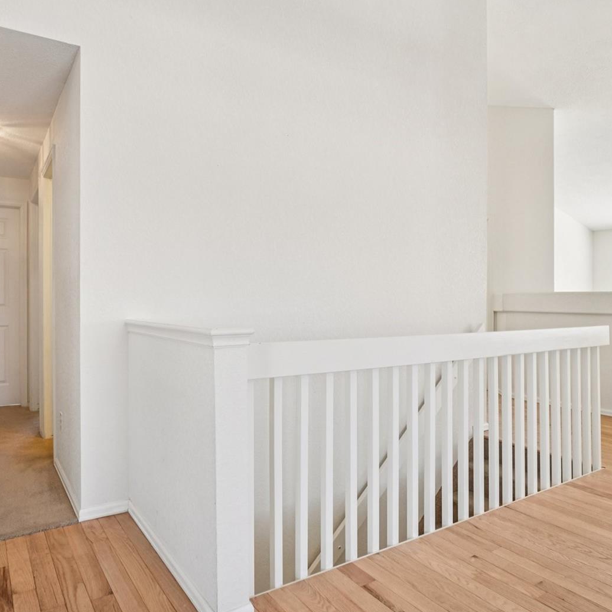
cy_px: 301
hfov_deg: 69.7
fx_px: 433
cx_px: 241
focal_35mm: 22
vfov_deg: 70.5
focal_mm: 11
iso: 200
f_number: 8
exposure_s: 1/30
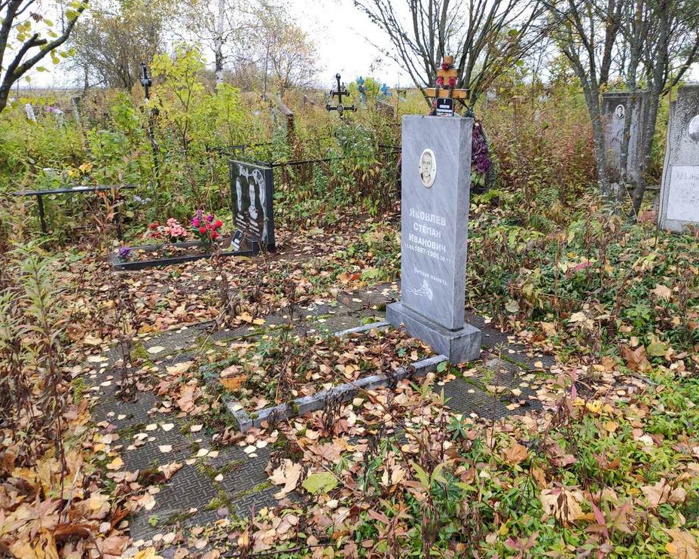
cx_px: 364
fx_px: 579
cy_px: 286
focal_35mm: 28
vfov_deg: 51.5
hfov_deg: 62.2
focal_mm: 4.77
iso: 126
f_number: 1.75
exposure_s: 1/100
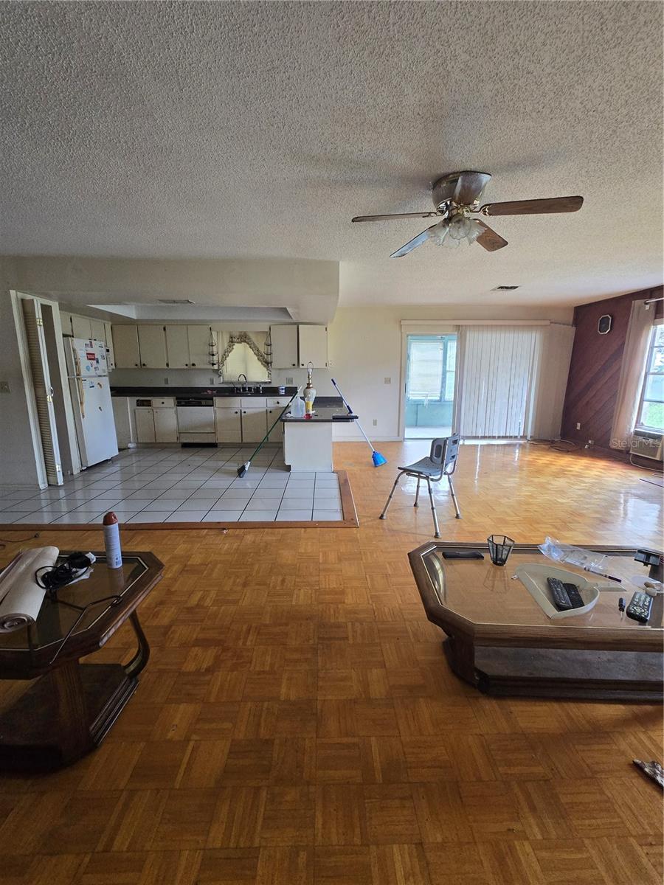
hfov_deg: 89.9
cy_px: 442
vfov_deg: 106.2
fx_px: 332
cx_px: 332
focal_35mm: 13
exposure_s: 1/60
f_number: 2.2
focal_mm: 2.2
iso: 400
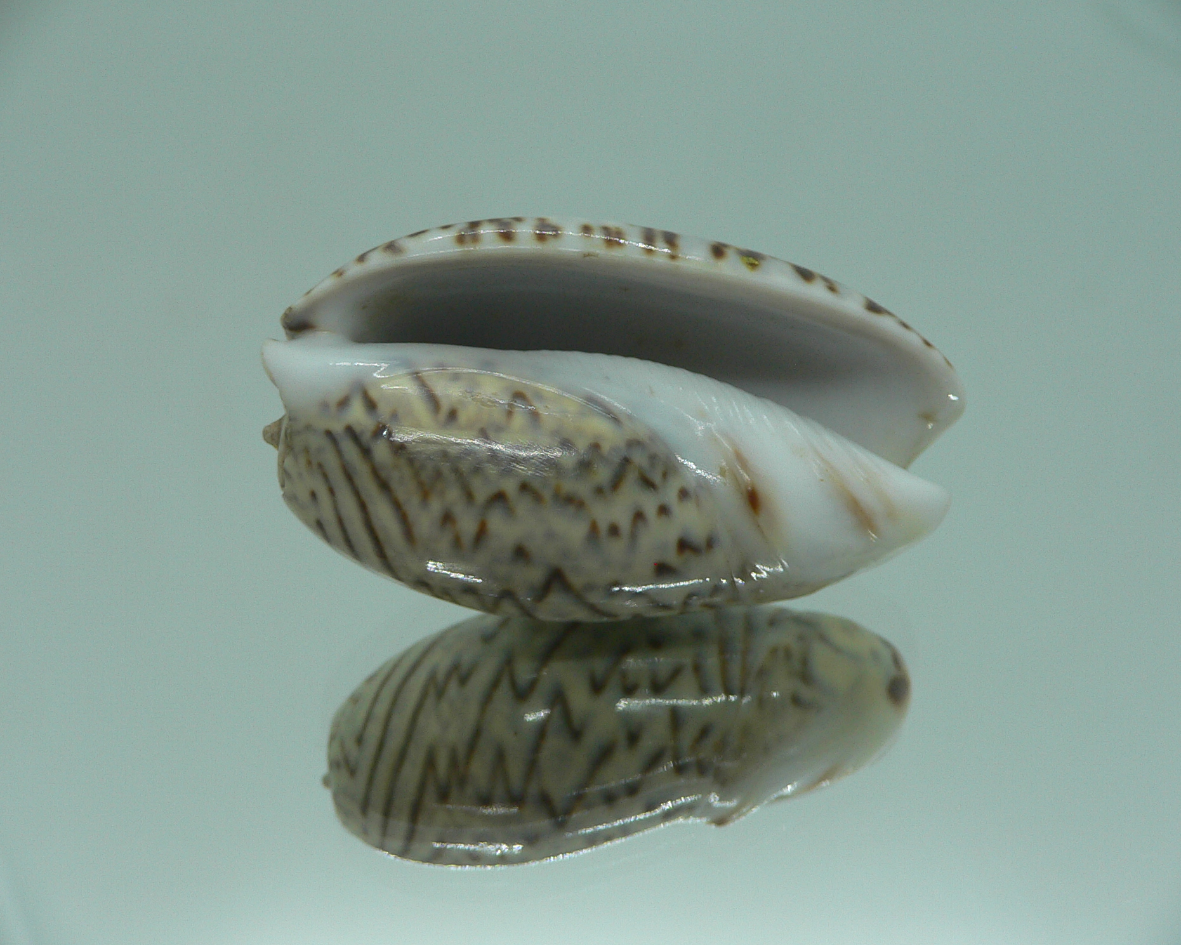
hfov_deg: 49.1
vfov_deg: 40.1
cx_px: 584
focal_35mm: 37
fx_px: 1293
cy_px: 470
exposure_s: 1/60
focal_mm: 4.6
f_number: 2.8
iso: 80
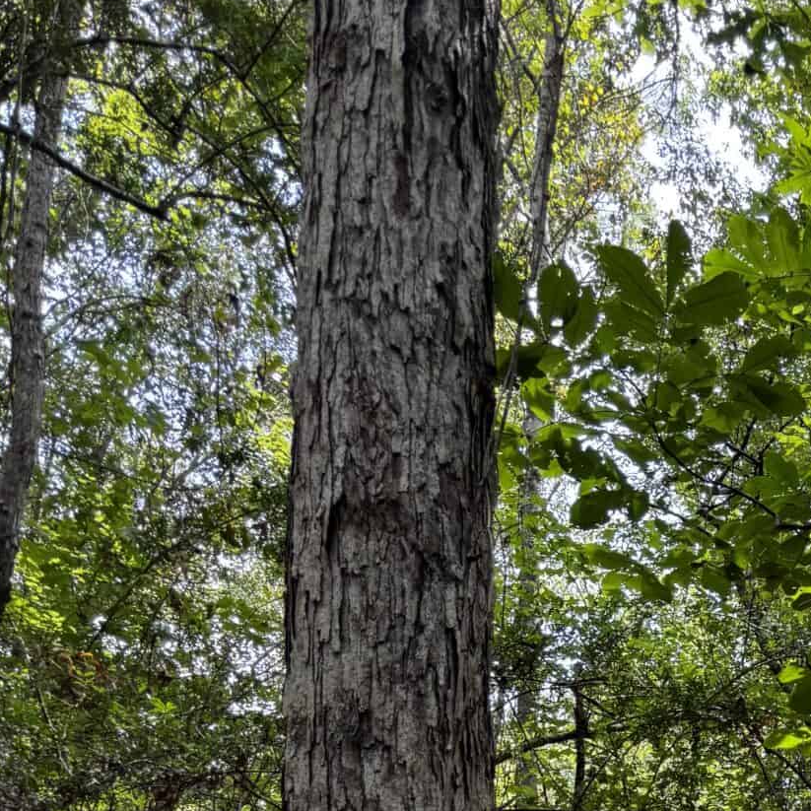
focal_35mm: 66
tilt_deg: +8.3
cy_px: 1230
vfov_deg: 21.6
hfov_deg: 24.1
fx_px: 1749
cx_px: 928
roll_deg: -0.3
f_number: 1.78
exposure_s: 1/152
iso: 64
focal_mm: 6.76
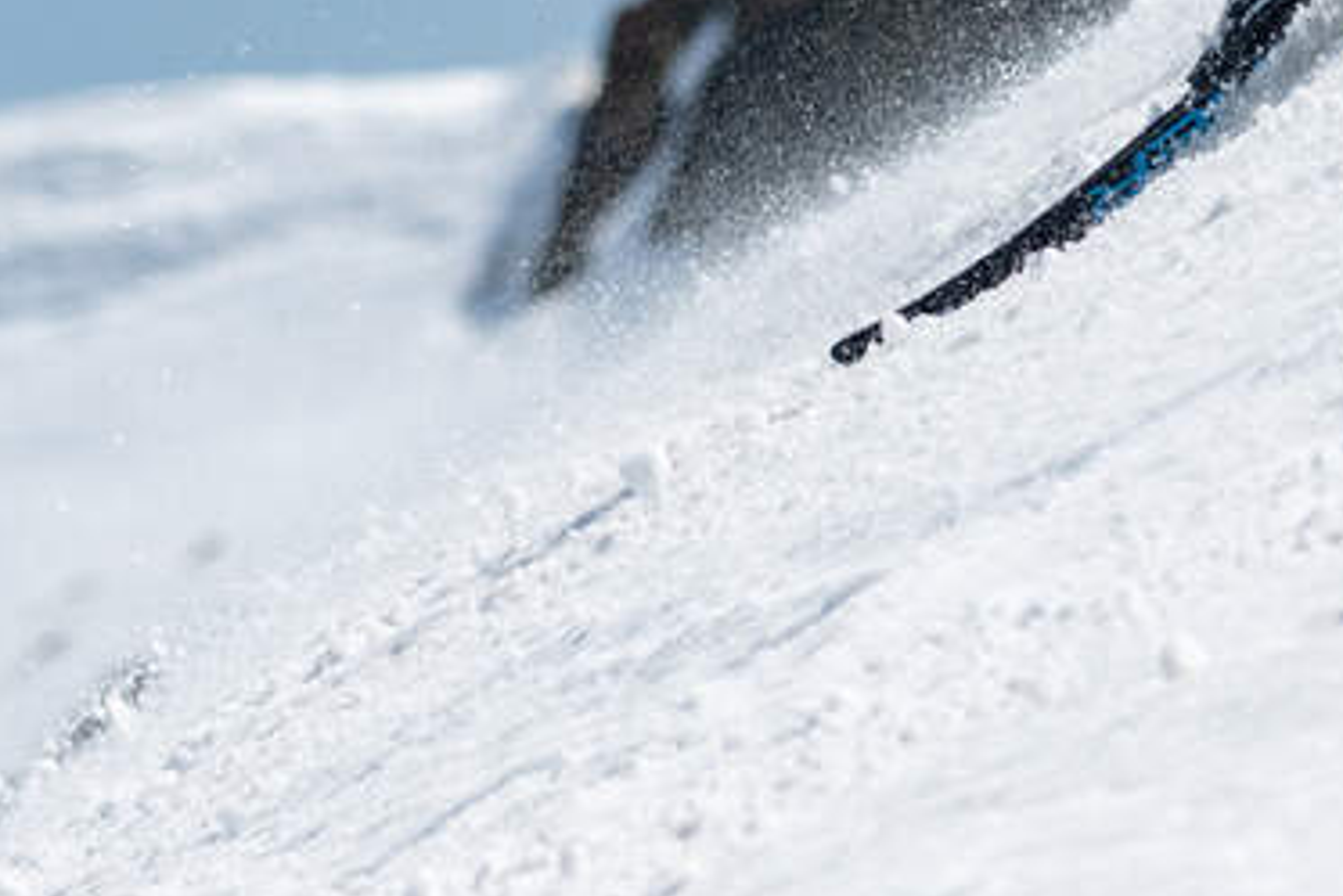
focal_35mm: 965
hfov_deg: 2.1
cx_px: 763
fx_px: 36012
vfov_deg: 1.4
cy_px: -209
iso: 200
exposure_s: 1/5000
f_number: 4.5
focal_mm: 300
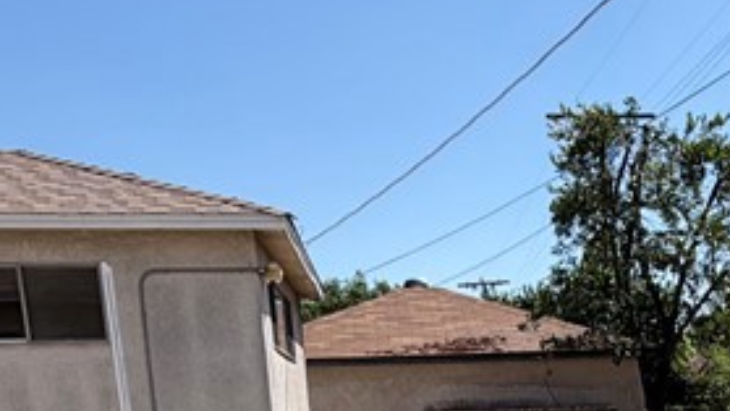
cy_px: 678
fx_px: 1084
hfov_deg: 35.8
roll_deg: +3.0
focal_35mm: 56
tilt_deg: -13.4
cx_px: 602
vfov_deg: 18.2
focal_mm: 2.22
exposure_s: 1/864
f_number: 2.2
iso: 20
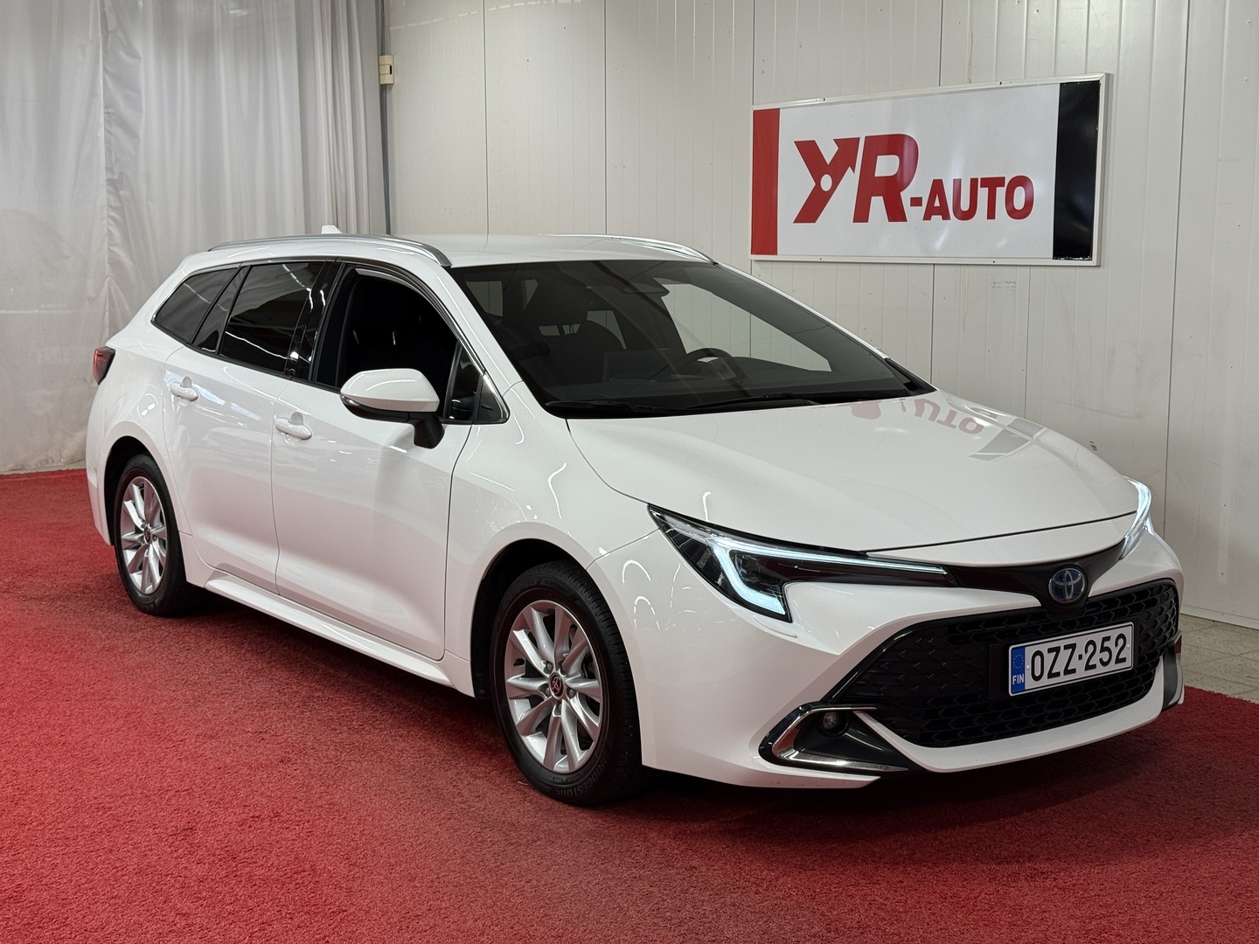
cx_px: 630
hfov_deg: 39.7
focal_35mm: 48
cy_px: 472
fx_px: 1746
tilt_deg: -7.6
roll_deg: -0.1
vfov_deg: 30.3
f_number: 1.78
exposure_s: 1/100
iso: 50
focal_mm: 6.76
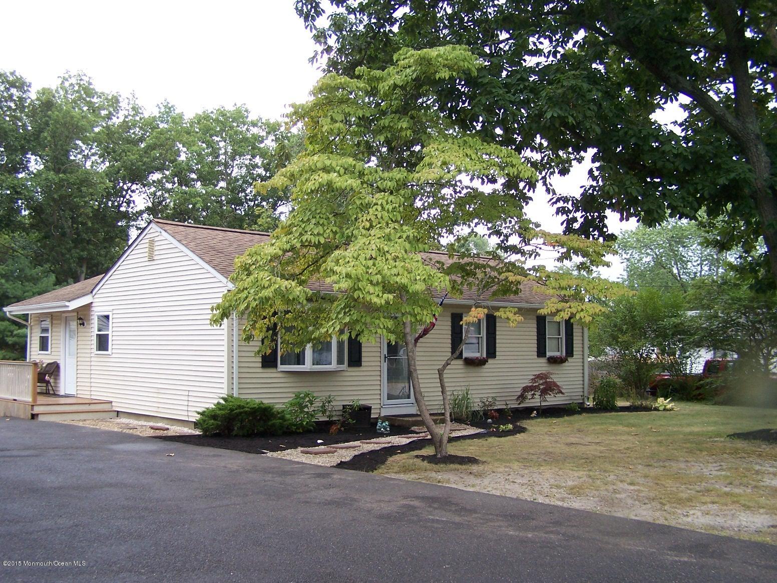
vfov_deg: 37.7
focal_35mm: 38
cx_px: 388
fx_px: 853
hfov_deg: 49.0
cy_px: 292
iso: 80
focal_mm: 6.3
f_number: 2.8
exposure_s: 1/250
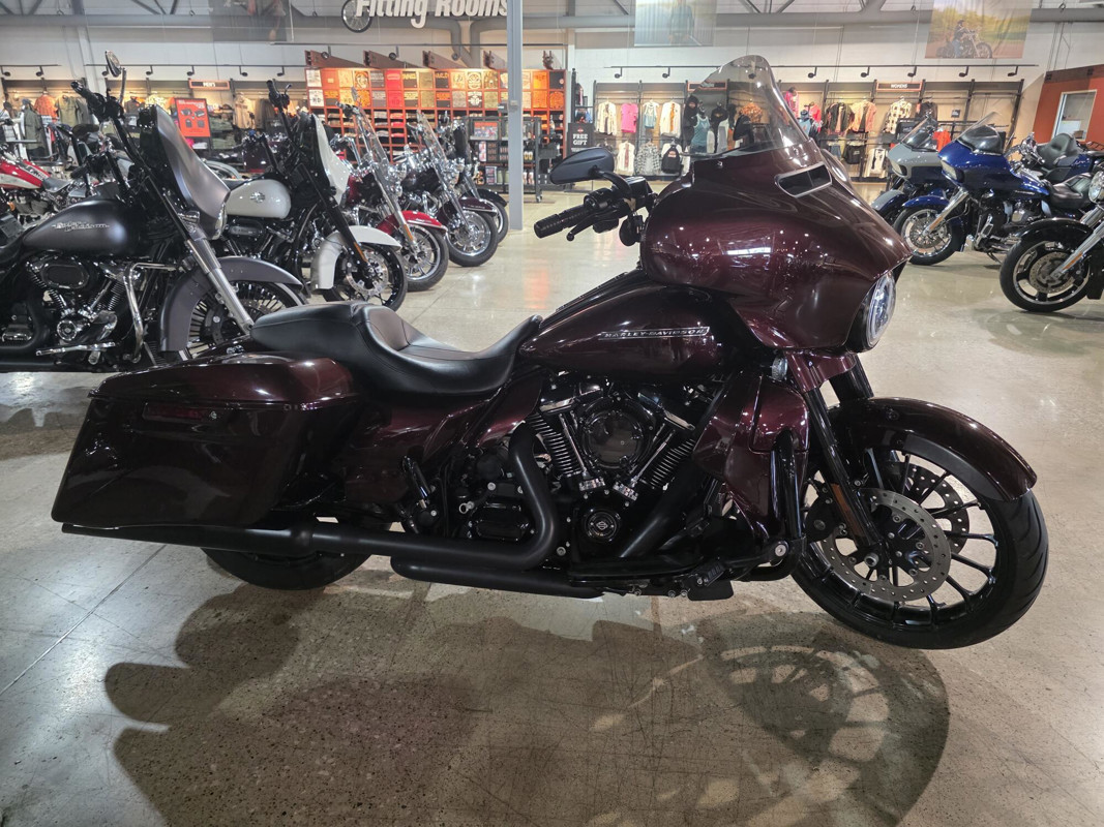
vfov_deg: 58.9
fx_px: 733
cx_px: 552
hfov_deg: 73.9
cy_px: 414
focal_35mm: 23
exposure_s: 1/120
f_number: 1.7
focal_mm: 6.3
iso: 1000
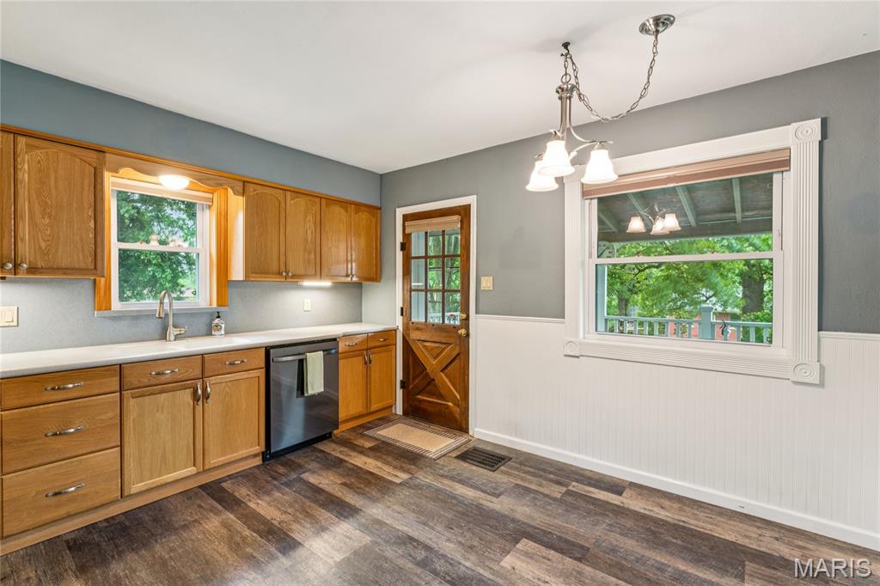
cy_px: 293
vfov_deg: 73.0
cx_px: 440
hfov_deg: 96.0
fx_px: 396
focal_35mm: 16
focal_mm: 16.2
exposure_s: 1/1.25
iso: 200
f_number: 13
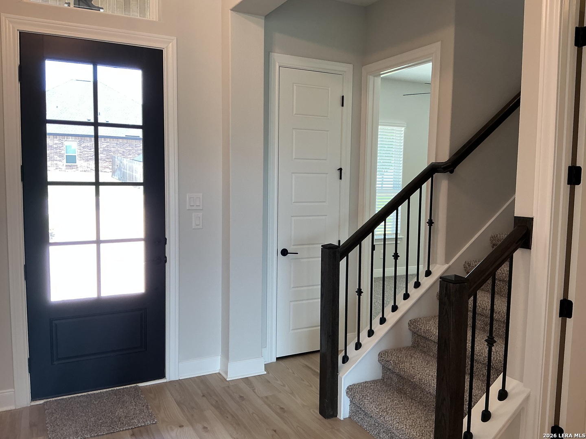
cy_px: 220
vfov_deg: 48.2
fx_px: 491
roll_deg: -0.9
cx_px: 293
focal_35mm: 29
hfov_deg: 61.7
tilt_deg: -5.2
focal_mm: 3
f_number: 1.8
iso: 50
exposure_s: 1/120
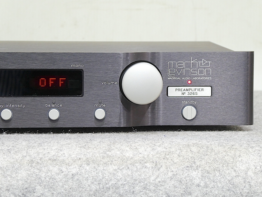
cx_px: 131
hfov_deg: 13.1
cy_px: 98
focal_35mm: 151
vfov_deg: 9.8
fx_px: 1143
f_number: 5.4
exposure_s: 1/5
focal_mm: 27.1
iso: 200
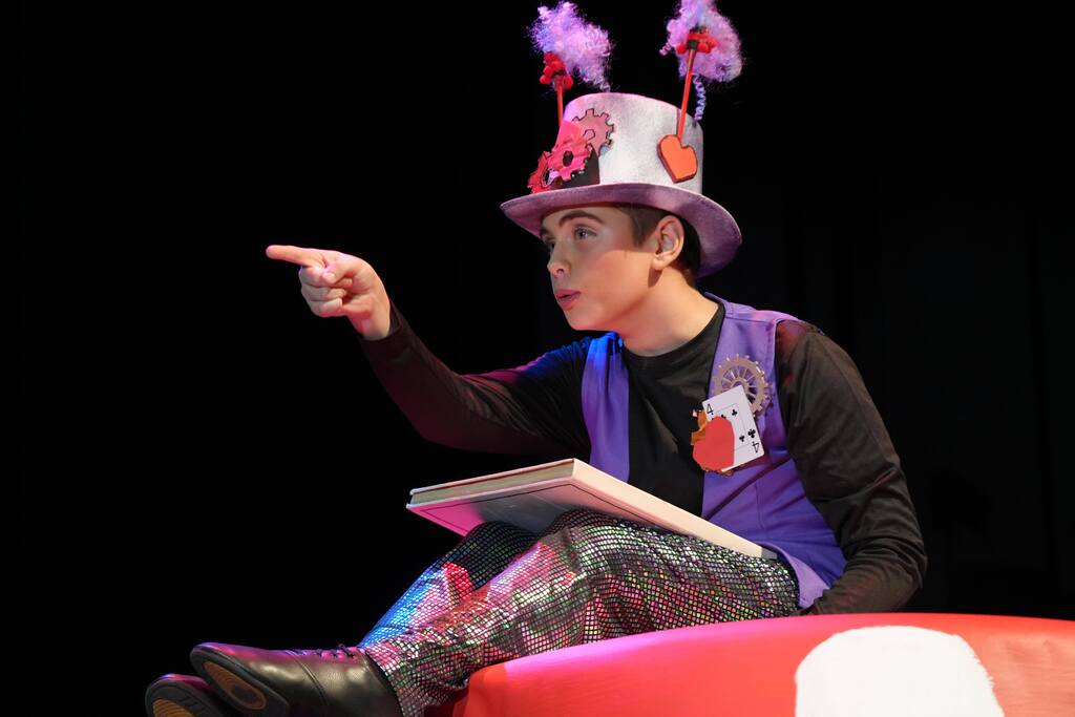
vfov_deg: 6.9
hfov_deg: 10.3
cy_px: 358
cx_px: 538
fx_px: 5973
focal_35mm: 200
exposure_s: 1/200
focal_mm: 200
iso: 4000
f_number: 4
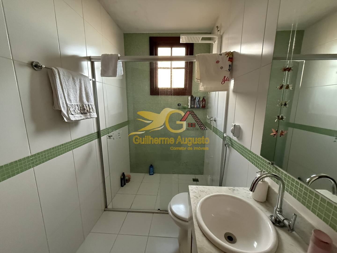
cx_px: 168
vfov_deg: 85.7
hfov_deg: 102.1
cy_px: 126
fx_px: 136
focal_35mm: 14
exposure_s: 1/60
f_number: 2.2
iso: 640
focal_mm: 2.22
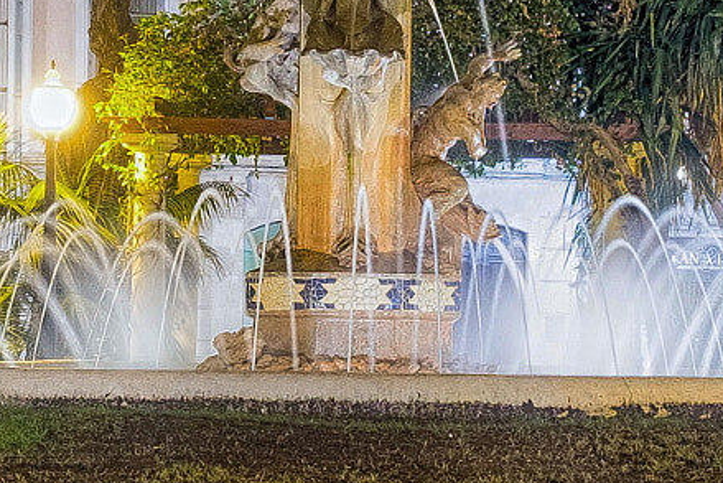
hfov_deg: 12.5
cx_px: 425
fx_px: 3295
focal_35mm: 164
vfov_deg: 8.4
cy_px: 315
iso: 200
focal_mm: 30.2
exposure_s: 4
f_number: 9
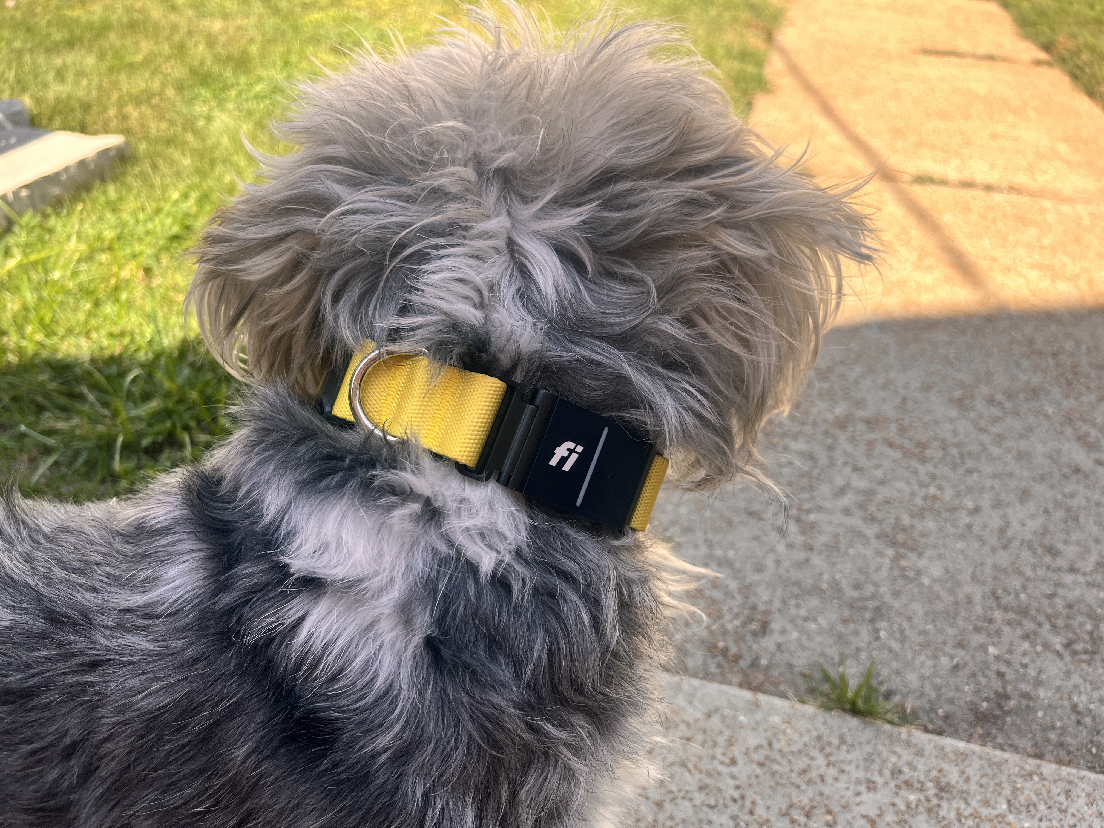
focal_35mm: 26
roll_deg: +0.7
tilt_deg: -32.1
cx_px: 552
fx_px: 829
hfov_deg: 67.3
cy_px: 414
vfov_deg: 53.1
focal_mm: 5.1
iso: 50
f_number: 1.6
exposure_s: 1/756
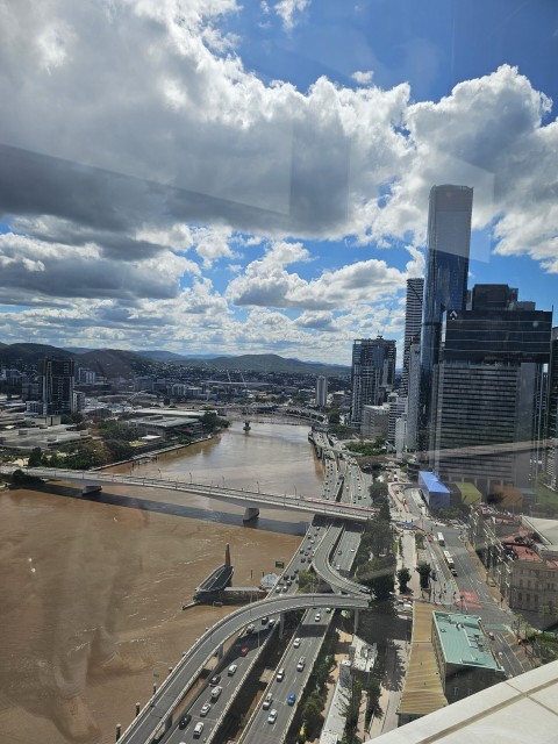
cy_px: 372
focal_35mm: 23
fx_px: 494
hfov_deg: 58.9
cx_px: 279
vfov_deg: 73.9
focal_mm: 6.3
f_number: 1.7
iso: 10
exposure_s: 1/1925
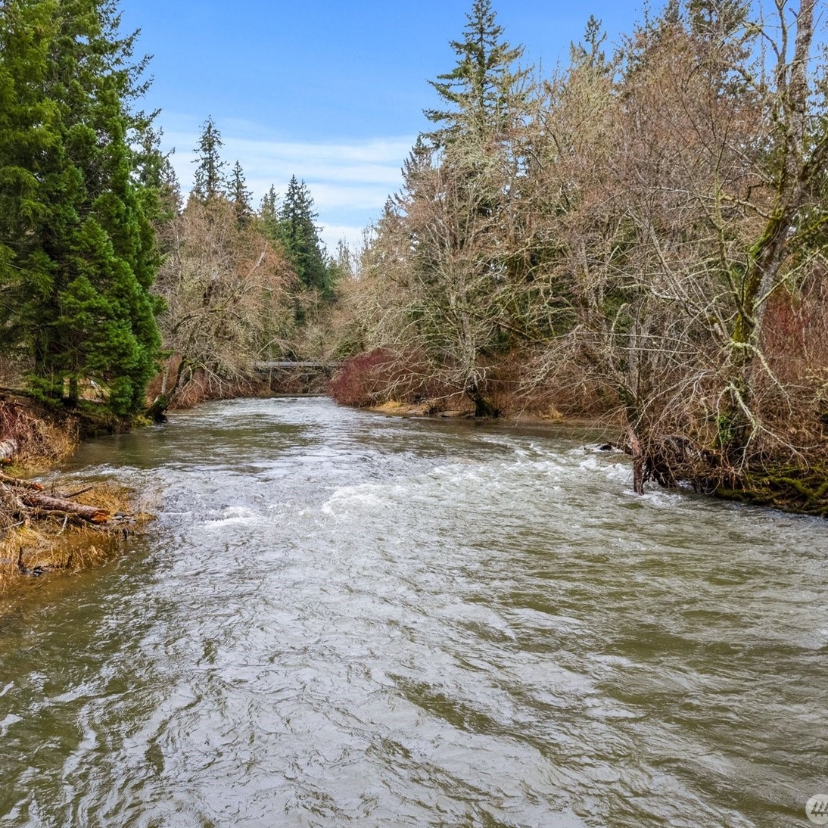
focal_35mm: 29
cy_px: 417
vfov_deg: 55.6
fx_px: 785
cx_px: 312
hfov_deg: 55.0
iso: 100
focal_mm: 8.38
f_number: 2.8
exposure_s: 1/180
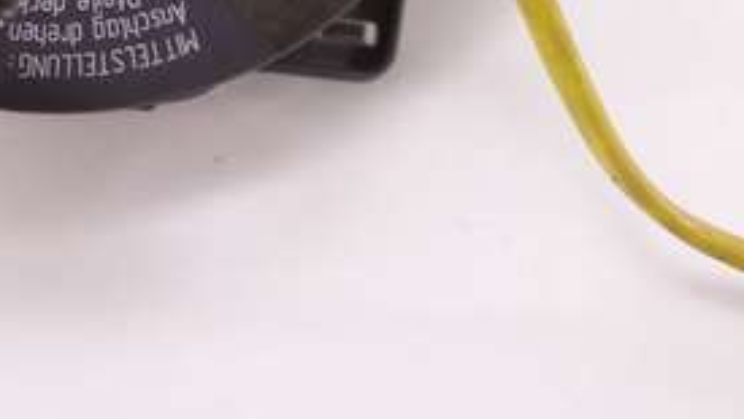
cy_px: -219
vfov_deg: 13.8
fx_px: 1618
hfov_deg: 25.7
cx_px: 517
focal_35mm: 82
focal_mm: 10.4
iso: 125
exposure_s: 1/100
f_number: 2.2
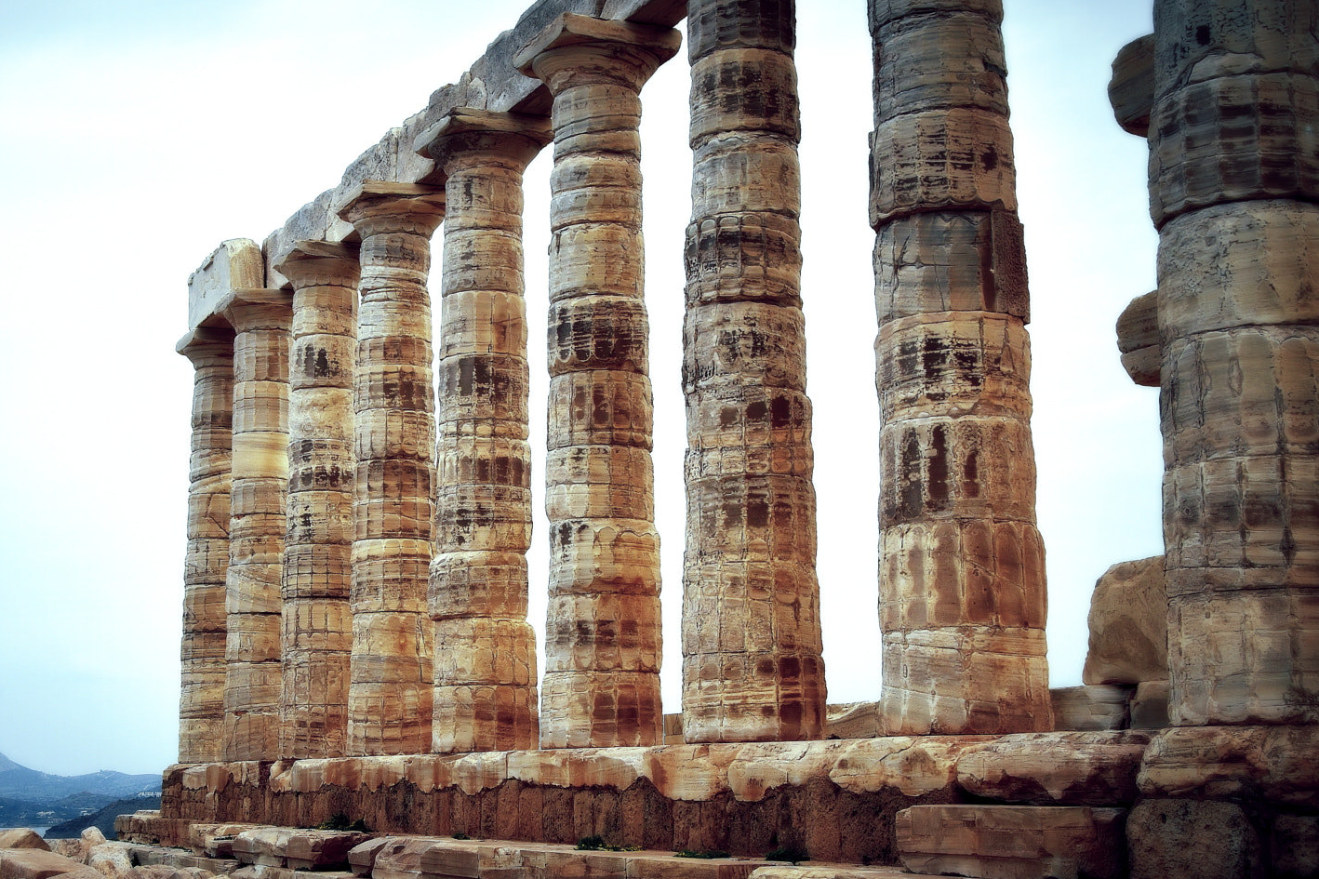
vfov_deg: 26.0
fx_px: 1905
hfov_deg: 37.9
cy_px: 426
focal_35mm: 52
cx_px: 490
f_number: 8
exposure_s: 1/250
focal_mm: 24
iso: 100
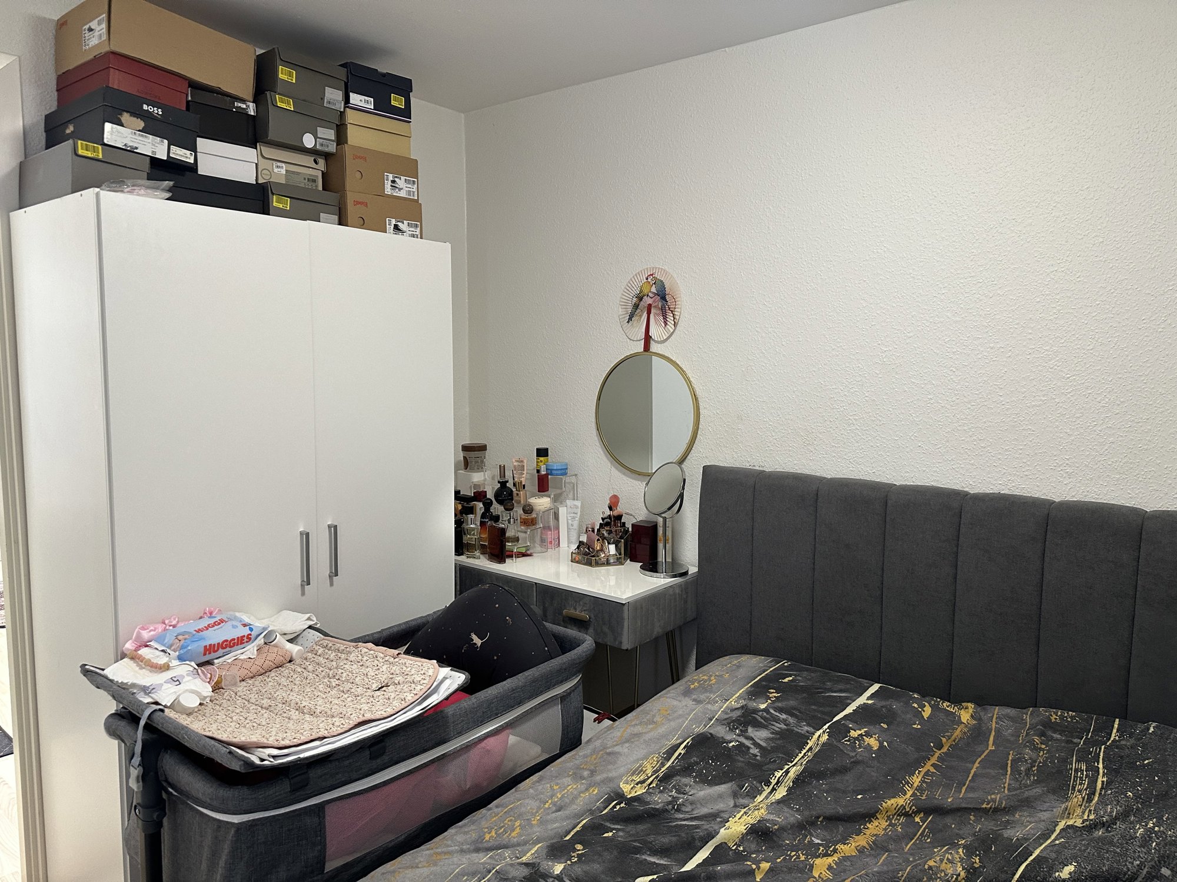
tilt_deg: -5.4
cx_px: 588
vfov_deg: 56.8
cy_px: 441
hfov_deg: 71.6
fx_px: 816
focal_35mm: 24
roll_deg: +0.0
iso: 250
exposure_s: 1/50
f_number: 1.78
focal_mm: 6.86
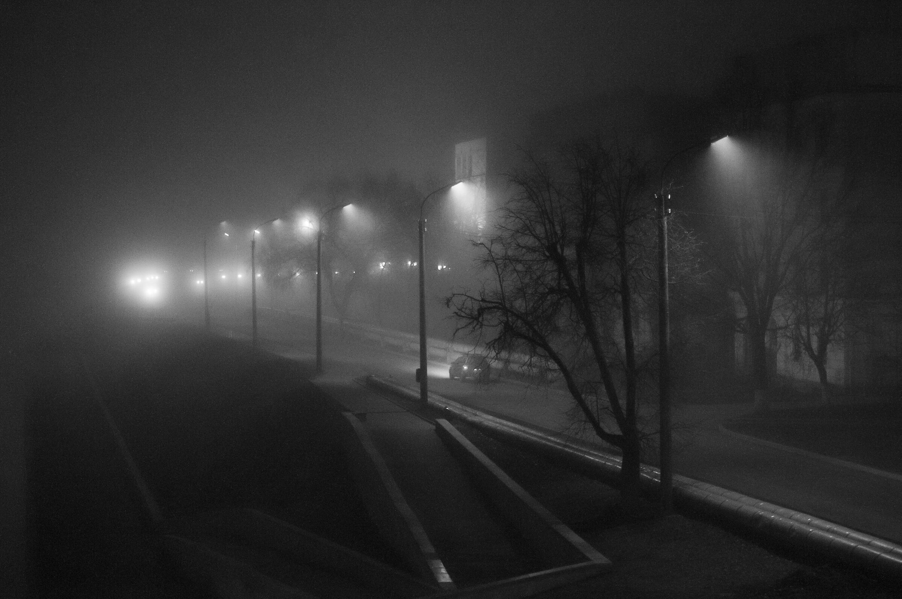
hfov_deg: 27.0
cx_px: 451
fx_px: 1877
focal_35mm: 75
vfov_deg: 18.1
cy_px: 300
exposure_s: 1/80
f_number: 1.8
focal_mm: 50
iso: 1600
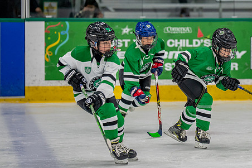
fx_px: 1980
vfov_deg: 4.9
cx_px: 220
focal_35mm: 283
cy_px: 68
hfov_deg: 7.3
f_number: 2.8
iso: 1000
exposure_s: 1/1600
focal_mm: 152
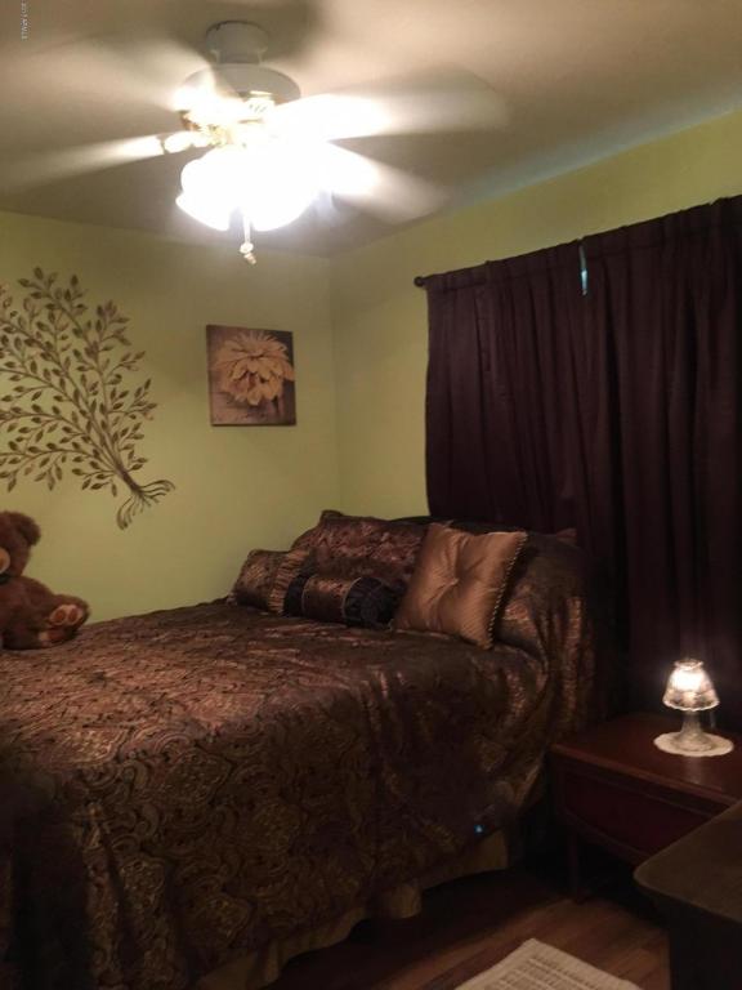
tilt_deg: -2.6
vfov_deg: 61.7
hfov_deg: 48.2
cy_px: 495
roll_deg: +4.2
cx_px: 371
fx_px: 829
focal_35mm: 29
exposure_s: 1/15
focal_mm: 4.15
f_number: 2.2
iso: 200
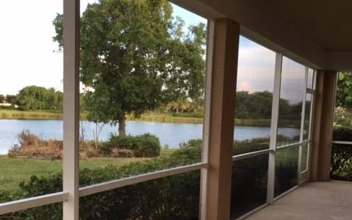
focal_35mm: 46
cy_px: 171
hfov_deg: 43.3
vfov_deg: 27.5
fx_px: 441
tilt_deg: -4.2
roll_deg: -2.4
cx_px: 146
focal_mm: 4.15
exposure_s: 1/120
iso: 32
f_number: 2.2
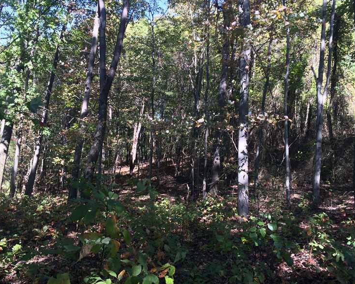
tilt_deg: +7.3
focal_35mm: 31
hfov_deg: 57.1
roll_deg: -5.7
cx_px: 166
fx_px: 326
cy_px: 143
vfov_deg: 47.1
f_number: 2.2
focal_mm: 4.15
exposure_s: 1/135
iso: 32
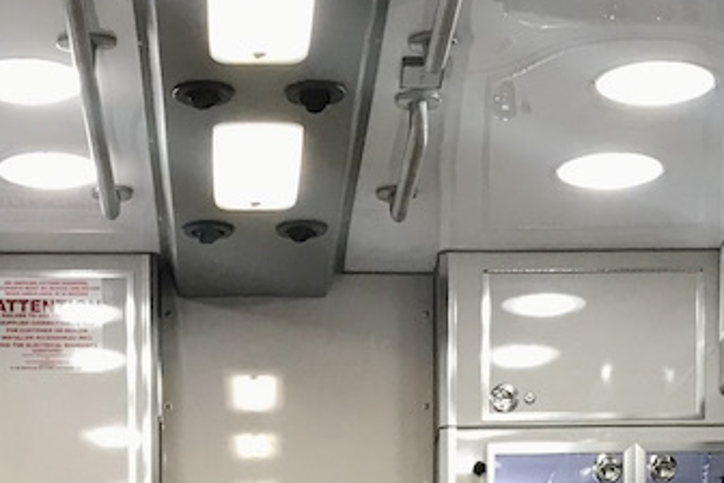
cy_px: 884
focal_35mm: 111
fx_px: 2232
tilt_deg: +0.8
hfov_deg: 18.4
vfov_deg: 11.4
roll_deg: +0.4
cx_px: 254
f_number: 1.8
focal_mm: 3.99
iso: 20
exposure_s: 1/35
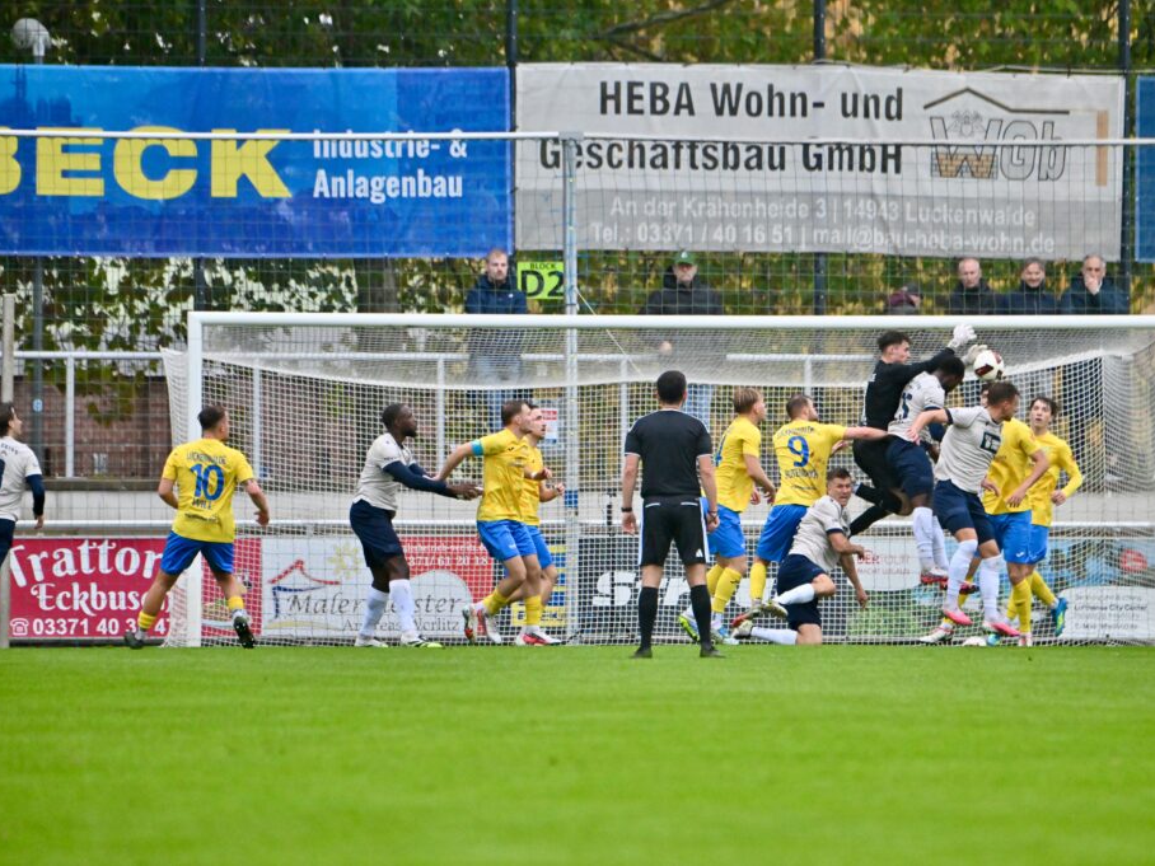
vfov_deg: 3.4
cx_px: 639
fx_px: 14481
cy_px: 433
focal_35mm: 434
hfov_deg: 4.6
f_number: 5.6
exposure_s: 1/1600
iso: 3200
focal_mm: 400
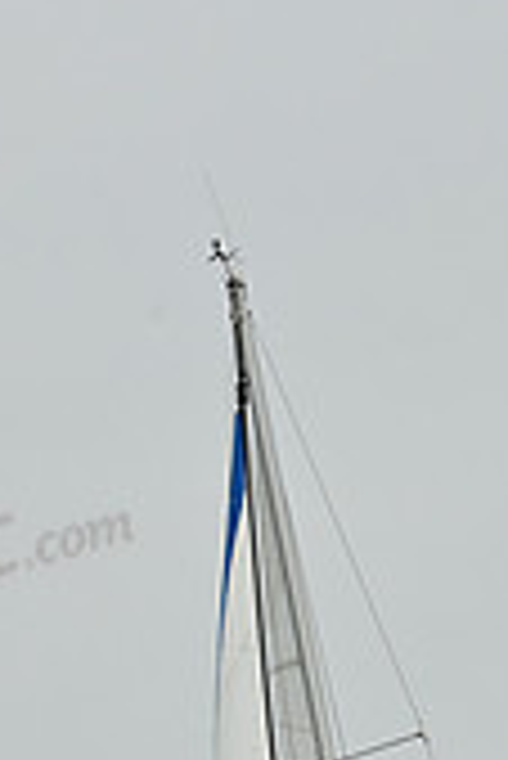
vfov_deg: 5.7
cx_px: 366
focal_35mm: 360
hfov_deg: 3.8
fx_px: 7604
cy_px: 1178
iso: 320
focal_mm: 105
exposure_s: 1/1250
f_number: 11
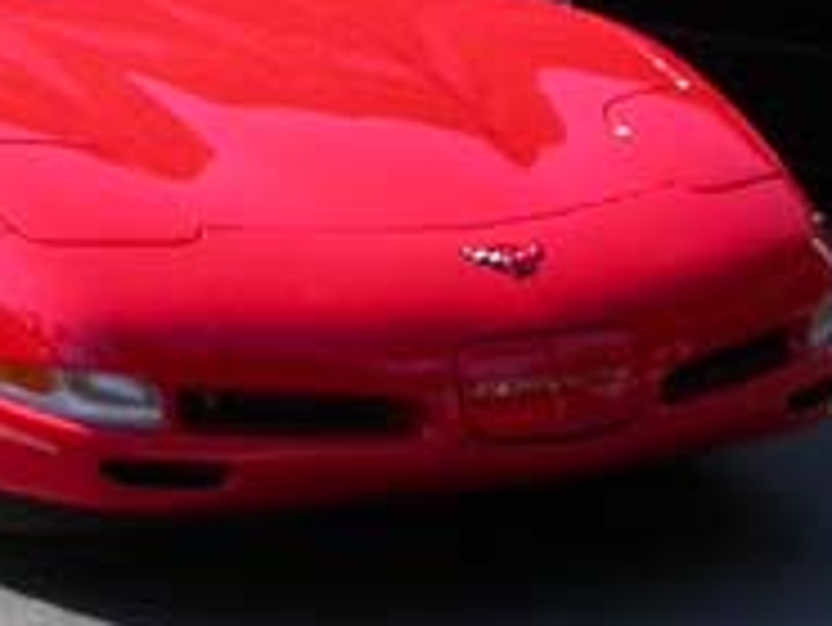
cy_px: -392
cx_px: -693
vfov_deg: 8.8
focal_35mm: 164
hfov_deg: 11.2
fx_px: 3944
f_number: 6
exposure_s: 1/179
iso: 100
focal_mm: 7.85
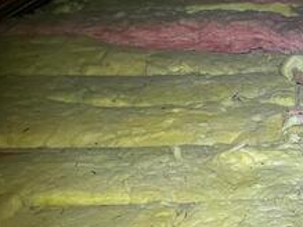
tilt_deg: -20.0
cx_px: 371
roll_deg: -1.3
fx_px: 665
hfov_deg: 23.3
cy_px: 131
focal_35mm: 76
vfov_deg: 19.4
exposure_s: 1/40
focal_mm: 4.2
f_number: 1.6
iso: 500
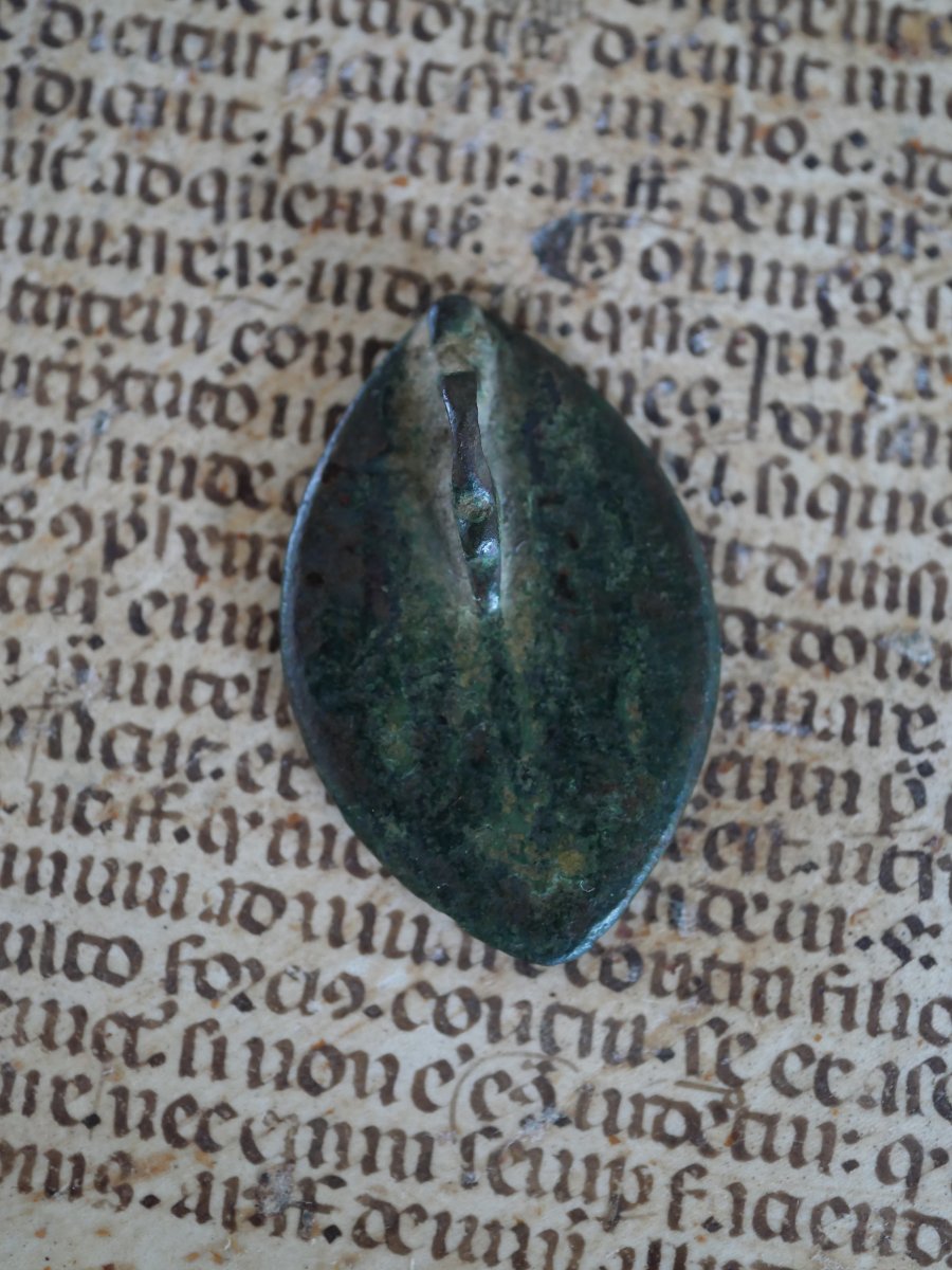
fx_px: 2200
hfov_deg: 24.4
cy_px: 635
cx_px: 476
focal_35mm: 60
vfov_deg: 32.2
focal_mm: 30
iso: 1600
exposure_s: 1/60
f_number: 2.8
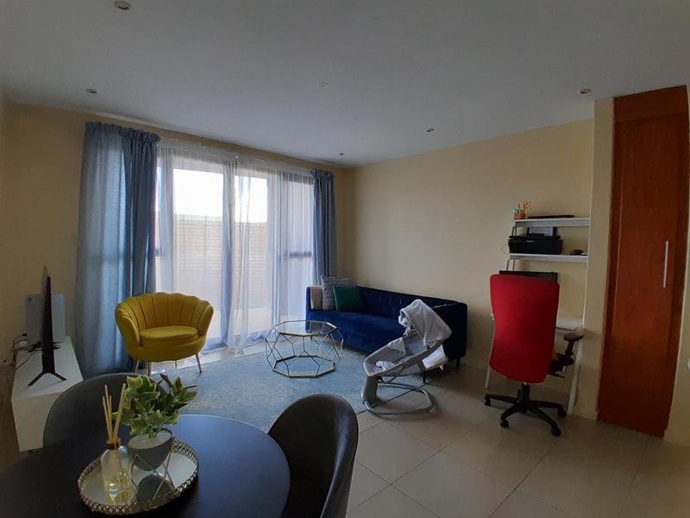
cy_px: 259
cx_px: 345
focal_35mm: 17
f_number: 2.2
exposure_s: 1/50
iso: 125
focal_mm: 1.46
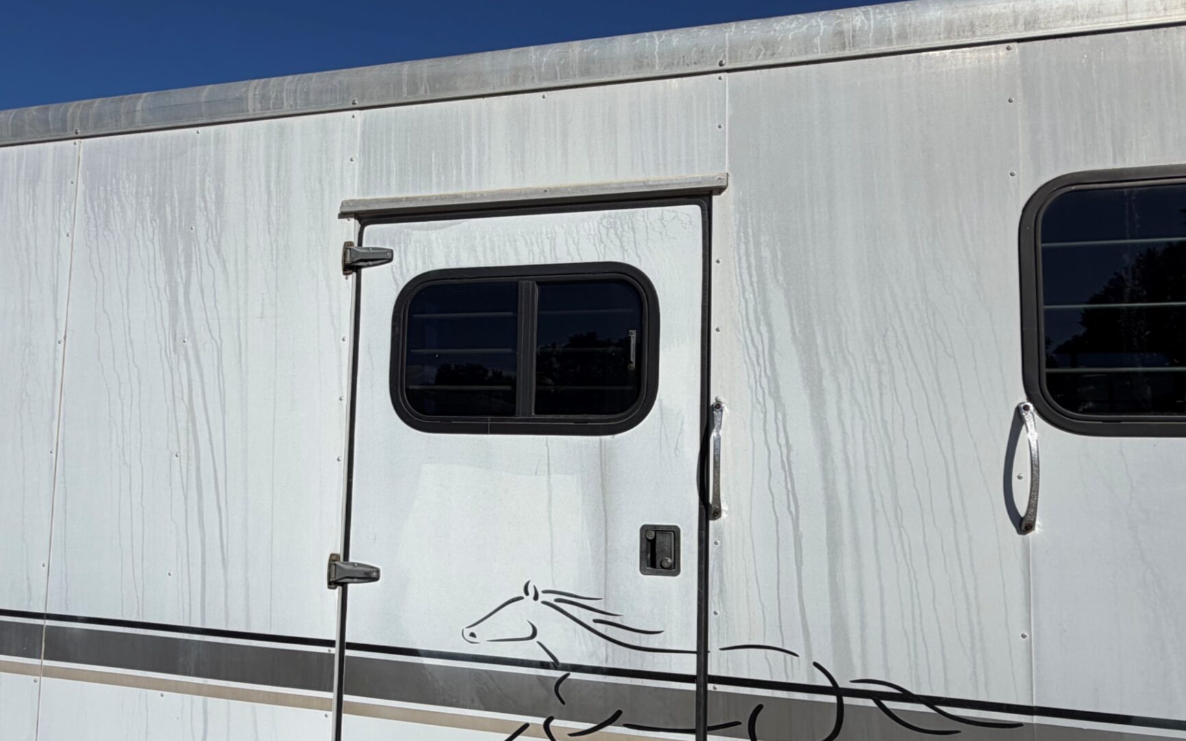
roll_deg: -0.9
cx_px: 560
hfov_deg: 79.6
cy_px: 416
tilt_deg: +3.1
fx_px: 711
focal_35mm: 22
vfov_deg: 54.9
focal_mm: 2.22
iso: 20
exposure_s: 1/2611
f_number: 2.2
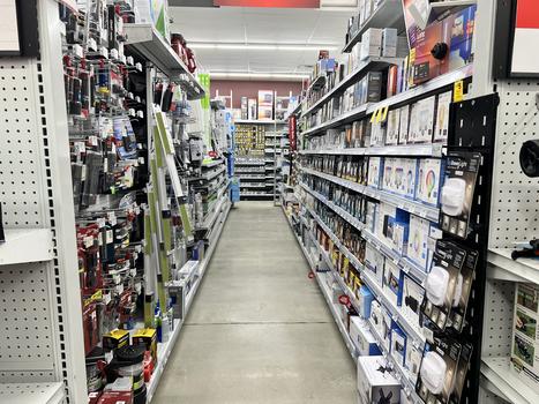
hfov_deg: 67.3
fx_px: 405
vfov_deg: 53.0
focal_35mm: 26
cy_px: 202
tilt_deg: -7.6
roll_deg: -0.2
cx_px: 270
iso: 64
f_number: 1.5
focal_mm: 5.7
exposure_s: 1/120
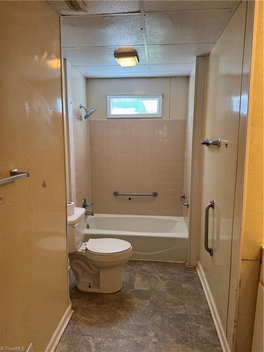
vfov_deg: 71.6
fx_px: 244
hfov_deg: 56.8
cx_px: 132
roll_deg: -0.5
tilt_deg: -7.5
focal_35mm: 24
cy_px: 176
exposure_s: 1/120
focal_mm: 6.76
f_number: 1.78
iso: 160
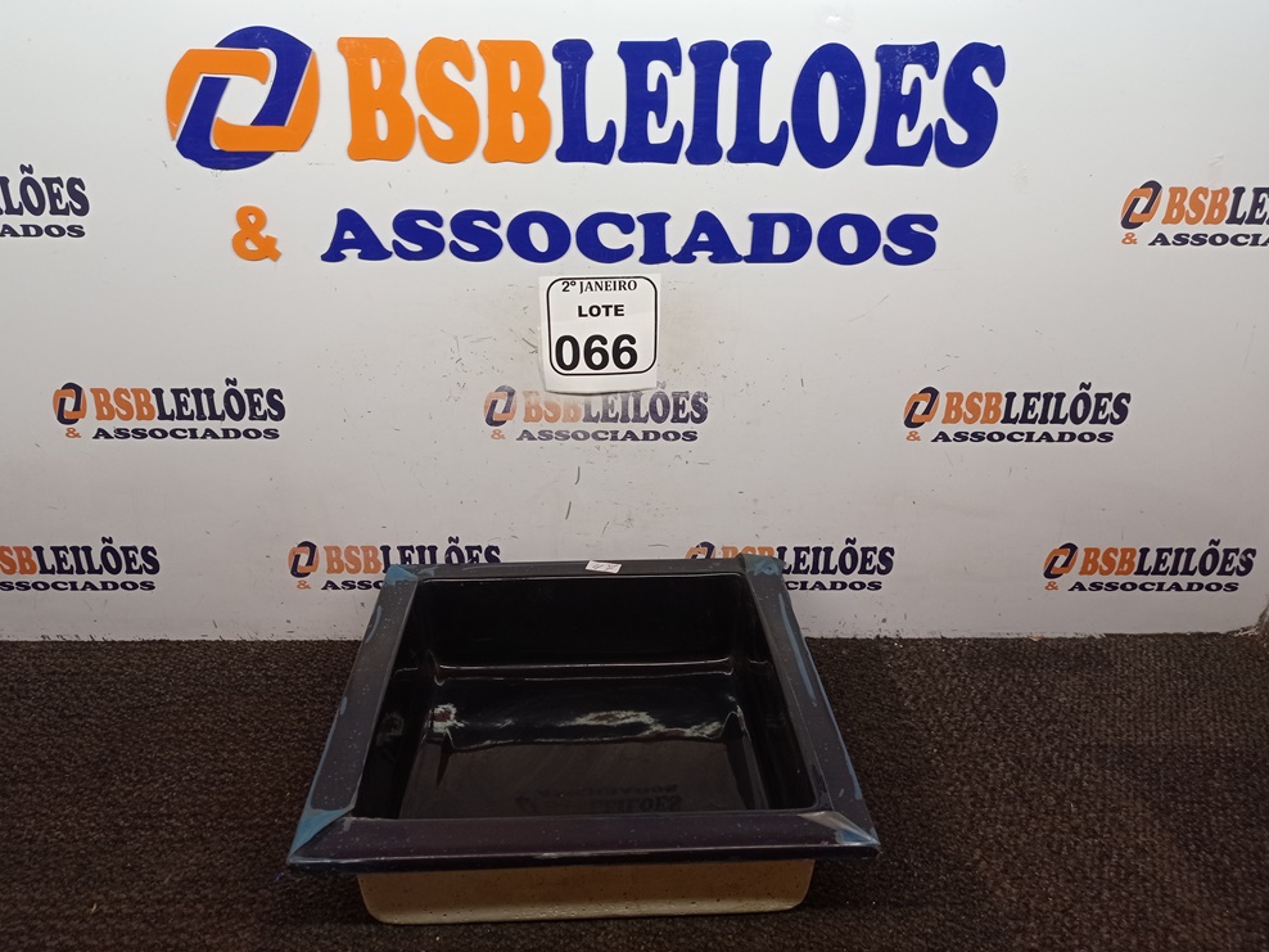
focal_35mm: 29
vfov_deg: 48.2
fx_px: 1063
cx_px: 614
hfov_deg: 61.6
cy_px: 477
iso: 126
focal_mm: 4.7
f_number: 1.79
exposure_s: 1/60
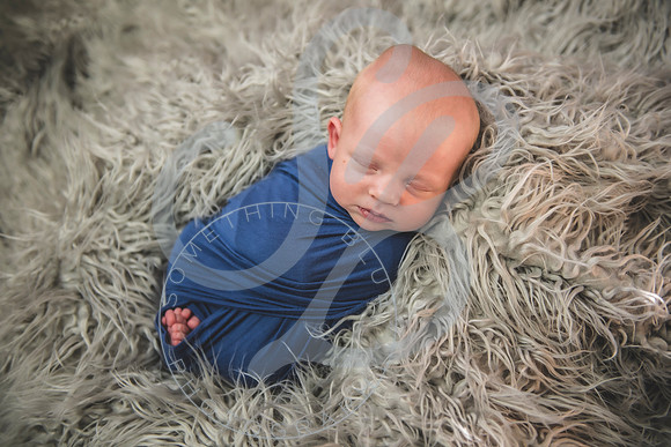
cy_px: 224
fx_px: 783
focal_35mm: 42
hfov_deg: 46.4
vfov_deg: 31.9
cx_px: 336
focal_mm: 42
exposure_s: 1/125
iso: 100
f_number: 2.8
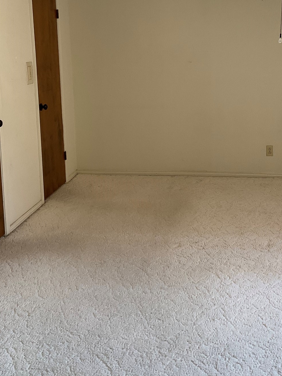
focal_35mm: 45
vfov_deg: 41.3
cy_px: 112
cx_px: 147
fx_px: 489
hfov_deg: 32.2
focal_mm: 3
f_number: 1.8
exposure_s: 1/60
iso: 50
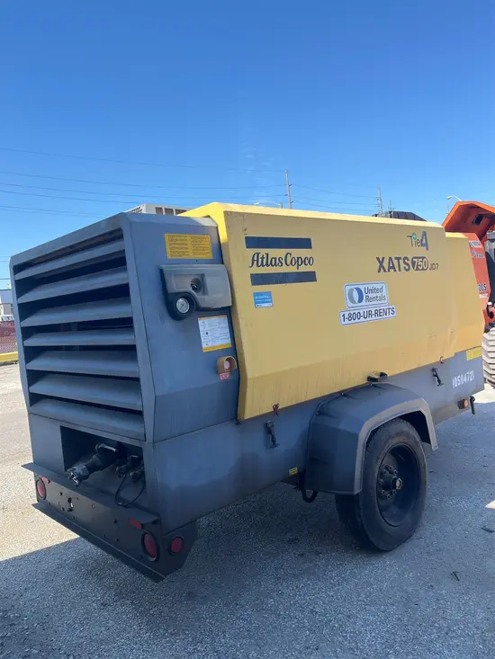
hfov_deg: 53.1
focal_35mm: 26
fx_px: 496
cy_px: 330
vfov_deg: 67.3
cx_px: 248
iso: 50
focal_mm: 5.1
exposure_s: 1/1517
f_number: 1.6
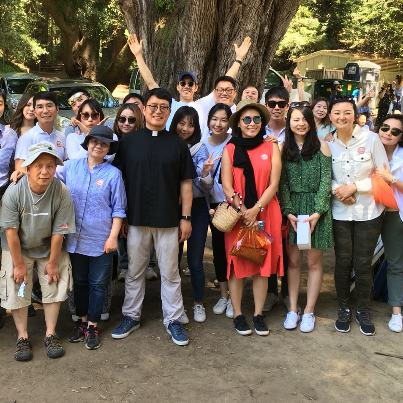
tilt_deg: -6.9
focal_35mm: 43
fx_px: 566
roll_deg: -1.8
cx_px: 144
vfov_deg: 39.0
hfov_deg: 38.8
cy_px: 156
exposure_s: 1/40
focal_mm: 4.15
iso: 25
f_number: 2.2
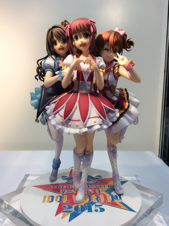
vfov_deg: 56.9
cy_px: 113
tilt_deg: -8.8
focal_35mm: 32
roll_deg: +0.4
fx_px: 209
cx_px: 84
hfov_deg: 44.1
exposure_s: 1/100
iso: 50
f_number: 2.4
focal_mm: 3.3
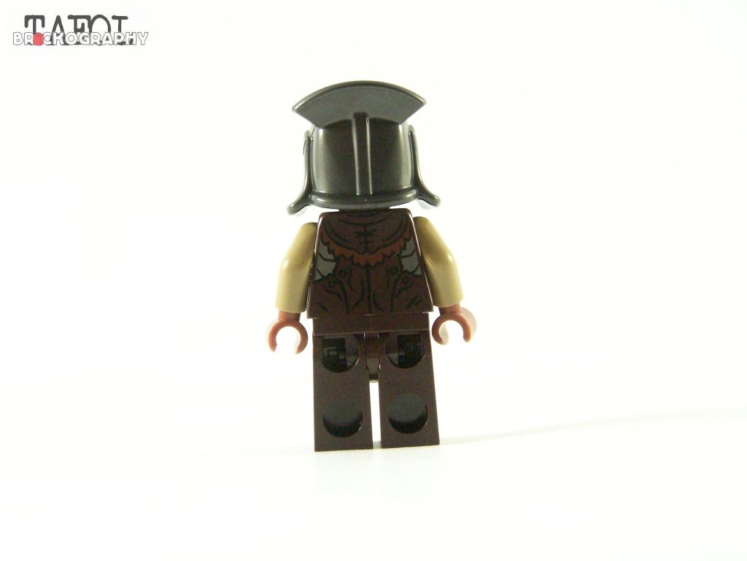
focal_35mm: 105
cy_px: 280
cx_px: 374
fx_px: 2266
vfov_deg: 14.1
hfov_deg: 18.7
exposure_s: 1/60
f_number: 3.6
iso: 400
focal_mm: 17.5
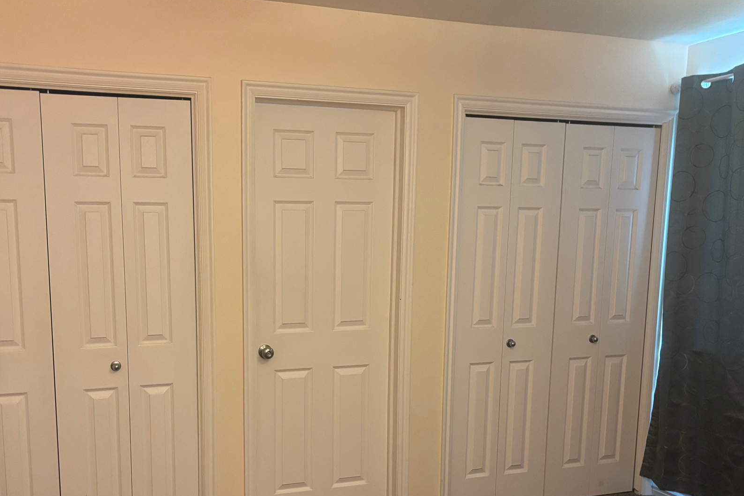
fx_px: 723
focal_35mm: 35
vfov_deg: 37.4
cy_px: 333
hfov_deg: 54.1
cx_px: 300
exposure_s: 1/60
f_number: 1.6
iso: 500
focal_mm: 5.96
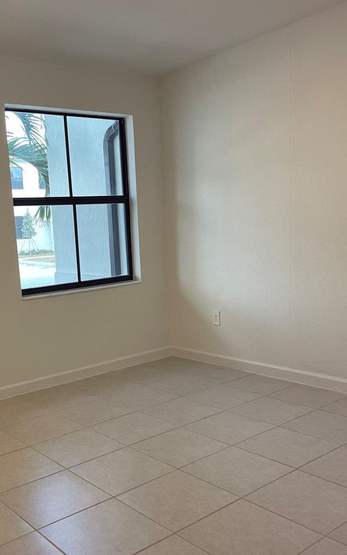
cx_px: 116
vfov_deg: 54.0
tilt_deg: -6.4
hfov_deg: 35.0
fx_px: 545
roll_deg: +3.0
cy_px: 298
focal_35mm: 36
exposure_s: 1/120
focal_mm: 5.1
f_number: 1.6
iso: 125
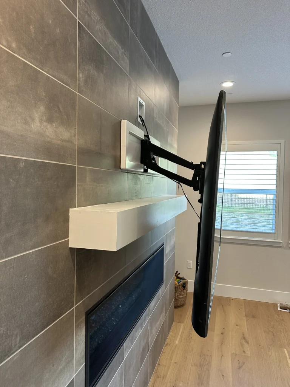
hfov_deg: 56.8
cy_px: 194
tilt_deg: -1.5
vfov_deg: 71.6
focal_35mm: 24
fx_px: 268
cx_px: 145
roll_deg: -1.5
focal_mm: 6.86
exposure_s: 1/60
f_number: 1.78
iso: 200
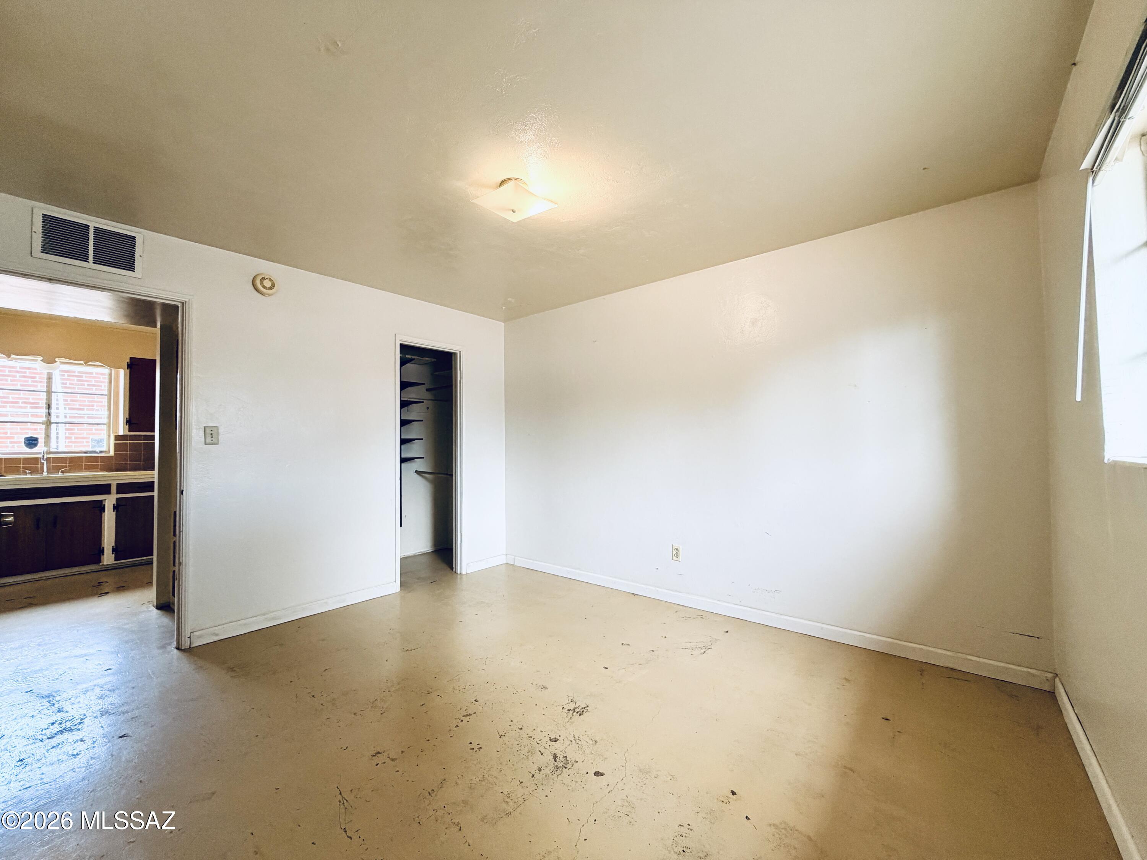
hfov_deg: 102.1
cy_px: 430
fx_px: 464
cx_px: 574
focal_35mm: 14
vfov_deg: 85.7
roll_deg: +0.9
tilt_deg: +1.9
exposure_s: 1/120
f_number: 2.2
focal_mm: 2.22
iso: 250
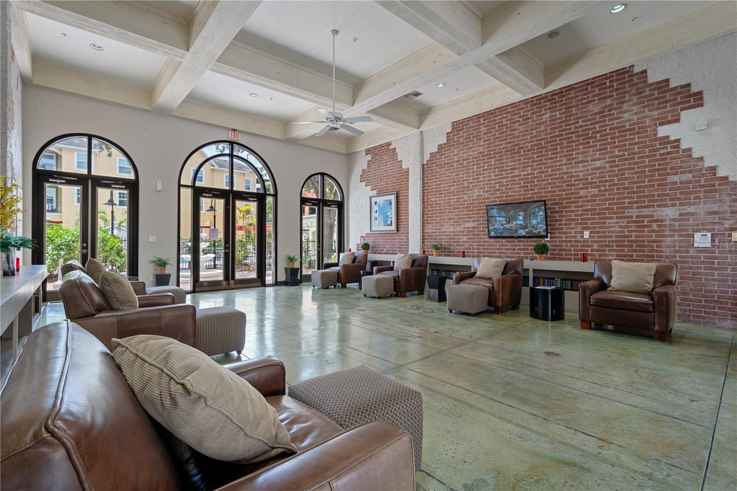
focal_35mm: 16
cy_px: 246
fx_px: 327
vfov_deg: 73.7
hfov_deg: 96.7
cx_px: 368
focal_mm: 16
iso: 320
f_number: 9
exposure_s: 1/8
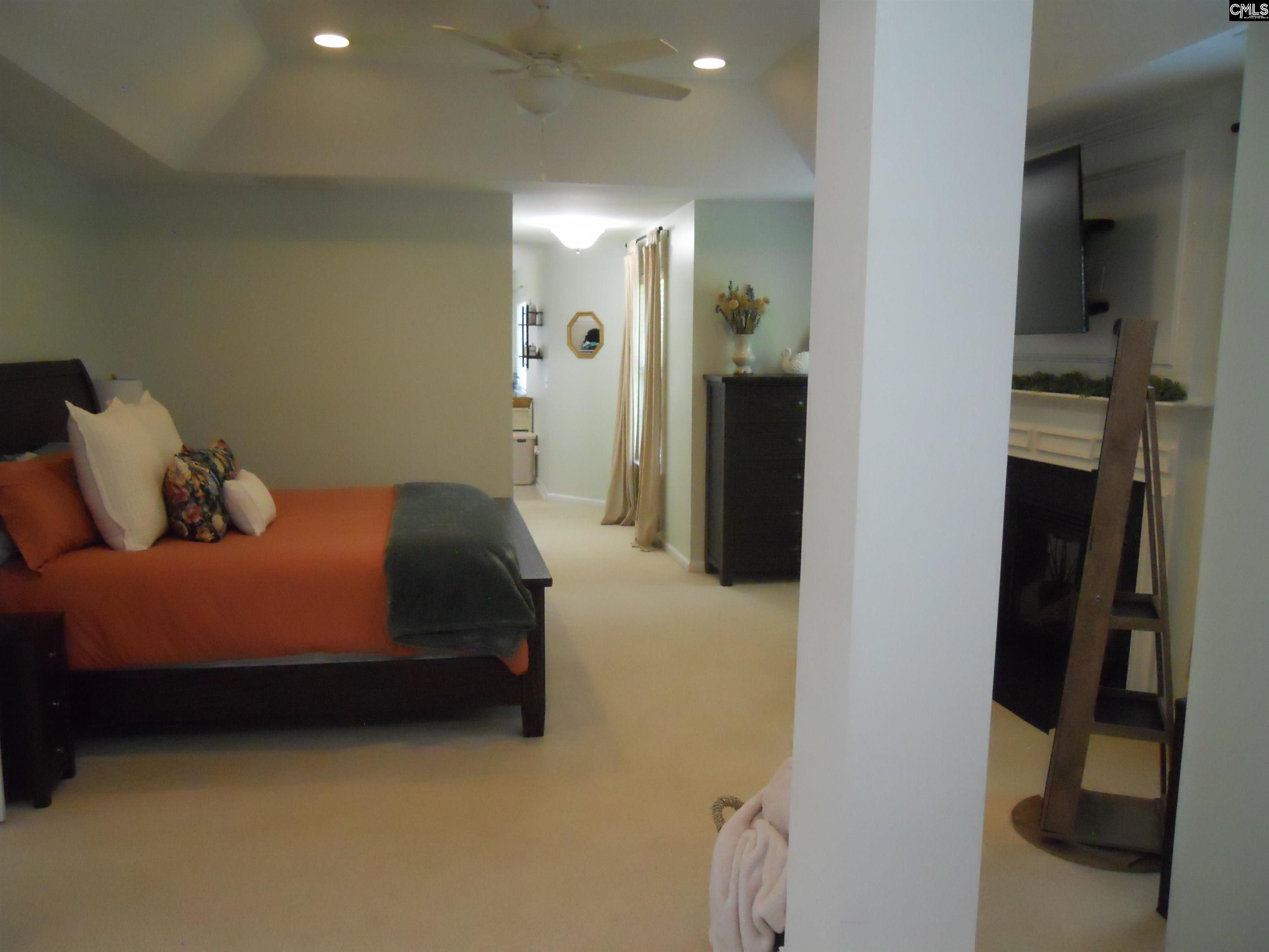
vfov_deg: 49.7
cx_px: 634
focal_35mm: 28
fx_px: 1026
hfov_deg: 63.4
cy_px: 476
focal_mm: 5
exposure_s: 1/125
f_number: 2.7
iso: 640
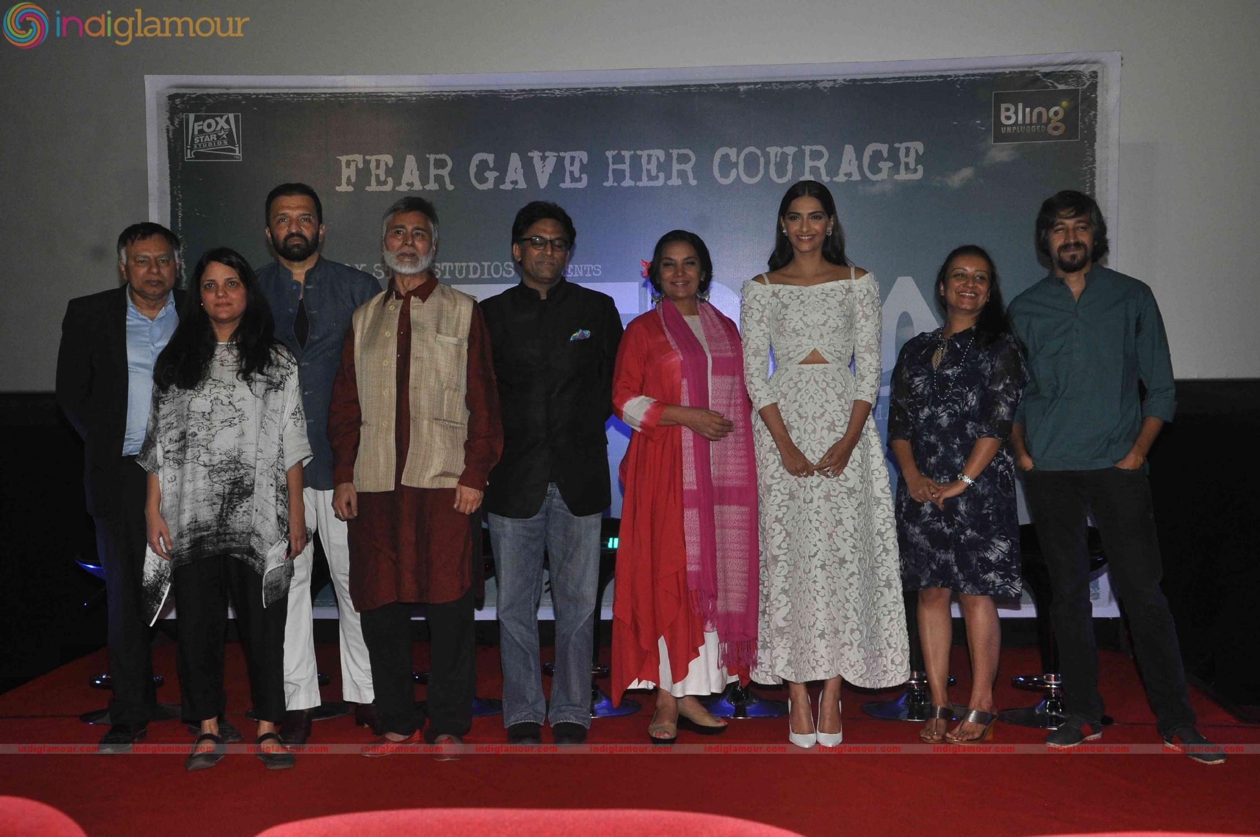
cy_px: 418
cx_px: 630
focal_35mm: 48
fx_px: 1678
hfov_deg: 41.2
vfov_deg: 28.0
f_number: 10
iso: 800
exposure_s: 1/160
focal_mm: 32
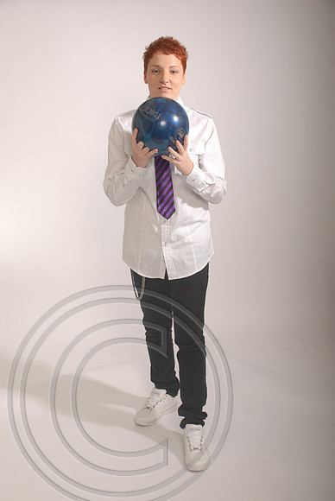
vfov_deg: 42.3
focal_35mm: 46
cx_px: 168
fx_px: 647
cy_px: 250
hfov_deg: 29.0
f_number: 5.6
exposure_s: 1/200
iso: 125
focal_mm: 31
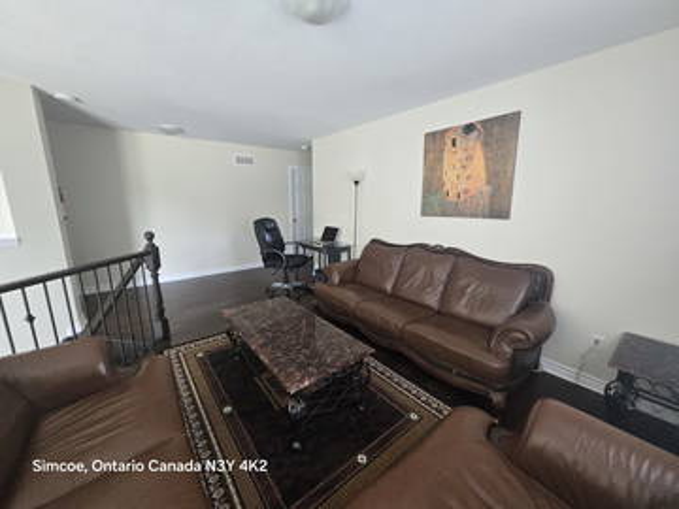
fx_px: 255
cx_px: 340
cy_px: 254
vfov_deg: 89.9
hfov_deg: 106.2
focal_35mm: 13
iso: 320
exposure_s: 1/60
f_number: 2.2
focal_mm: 1.7
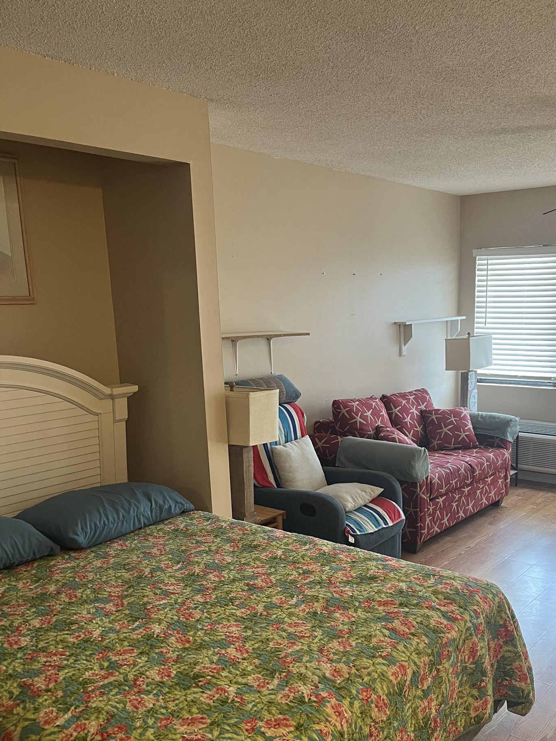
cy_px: 457
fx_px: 707
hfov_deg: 42.6
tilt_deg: -13.4
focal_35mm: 33
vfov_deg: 54.8
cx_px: 348
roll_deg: +1.2
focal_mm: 5.1
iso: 160
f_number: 1.6
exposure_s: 1/60
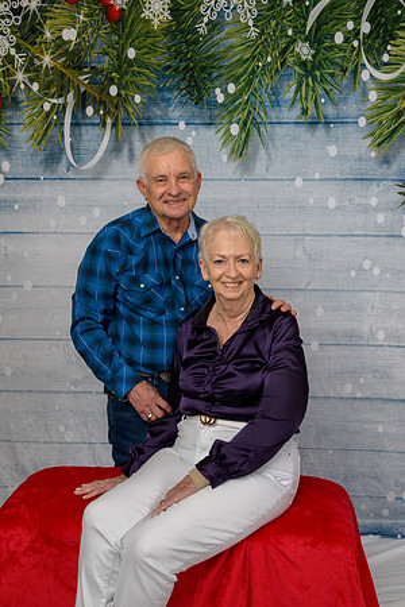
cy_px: 304
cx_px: 202
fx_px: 641
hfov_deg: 35.1
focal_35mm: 38
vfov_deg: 50.7
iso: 400
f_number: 10
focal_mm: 38
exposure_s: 1/125
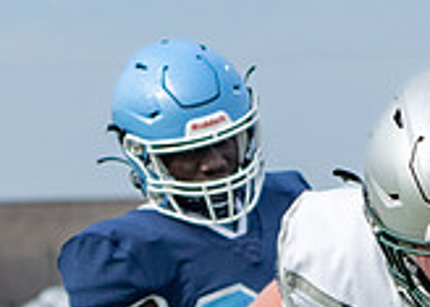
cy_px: 265
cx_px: 531
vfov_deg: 2.4
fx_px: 7337
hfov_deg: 3.4
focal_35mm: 601
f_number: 5.6
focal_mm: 100
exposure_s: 1/1250
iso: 320
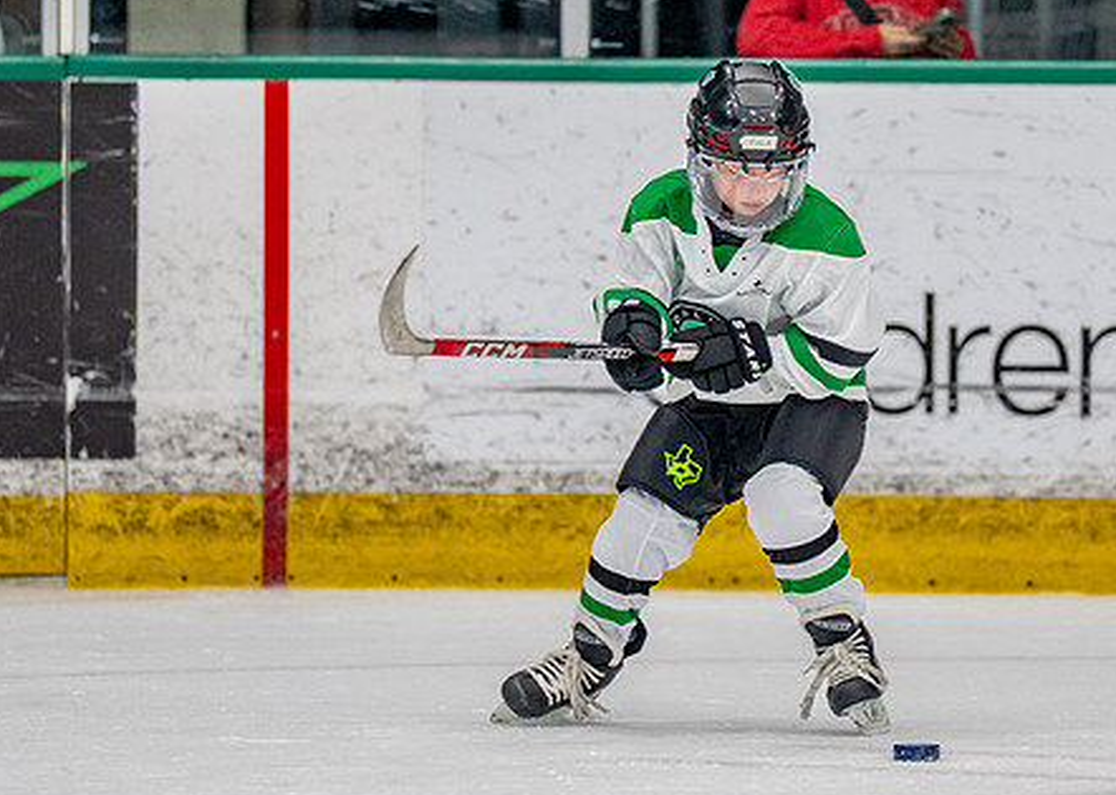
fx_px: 15709
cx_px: 848
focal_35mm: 496
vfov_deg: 2.9
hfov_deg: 4.1
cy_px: 384
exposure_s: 1/1250
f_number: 2.8
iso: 1000
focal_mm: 200
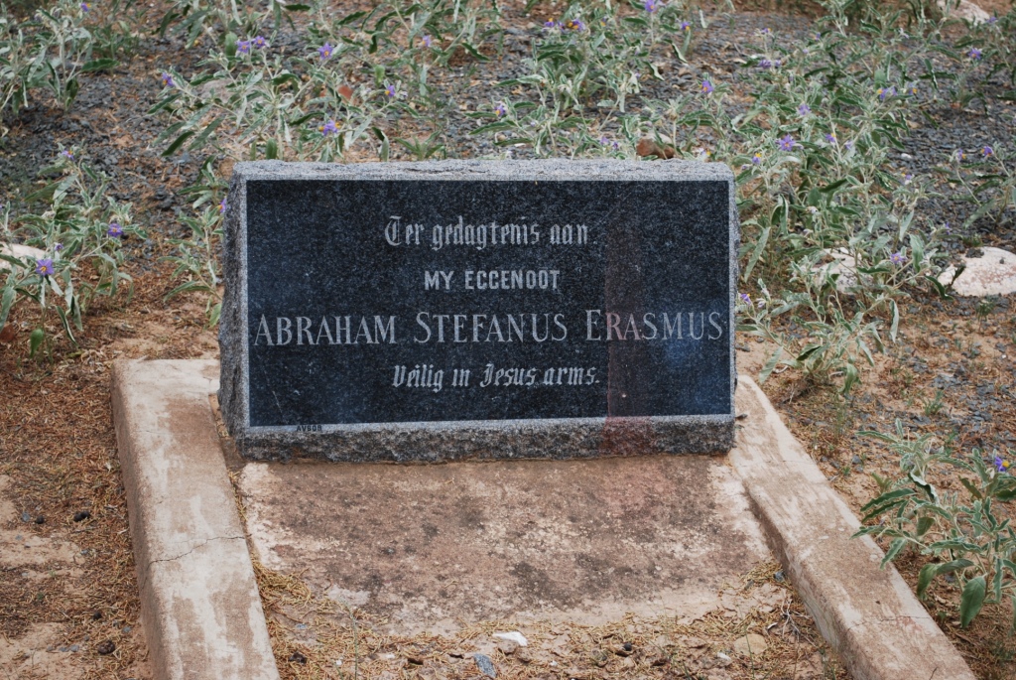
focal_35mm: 82
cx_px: 508
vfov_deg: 16.6
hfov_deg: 24.6
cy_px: 340
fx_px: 2331
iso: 160
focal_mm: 55
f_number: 5.6
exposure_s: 1/125
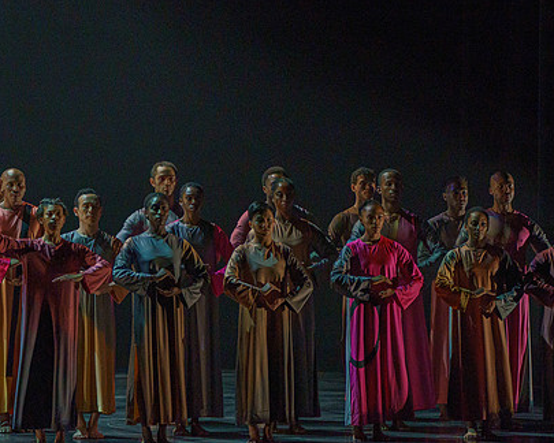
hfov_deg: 6.1
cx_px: 287
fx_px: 5230
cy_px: 163
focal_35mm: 319
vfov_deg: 4.9
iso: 6400
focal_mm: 200
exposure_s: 1/250
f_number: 5.6
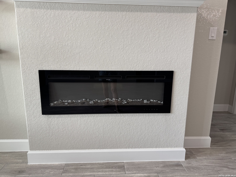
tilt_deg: -12.1
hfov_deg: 71.6
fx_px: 164
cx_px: 118
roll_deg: -1.8
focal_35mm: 24
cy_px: 88
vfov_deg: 56.8
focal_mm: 6.76
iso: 200
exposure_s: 1/120
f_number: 1.78
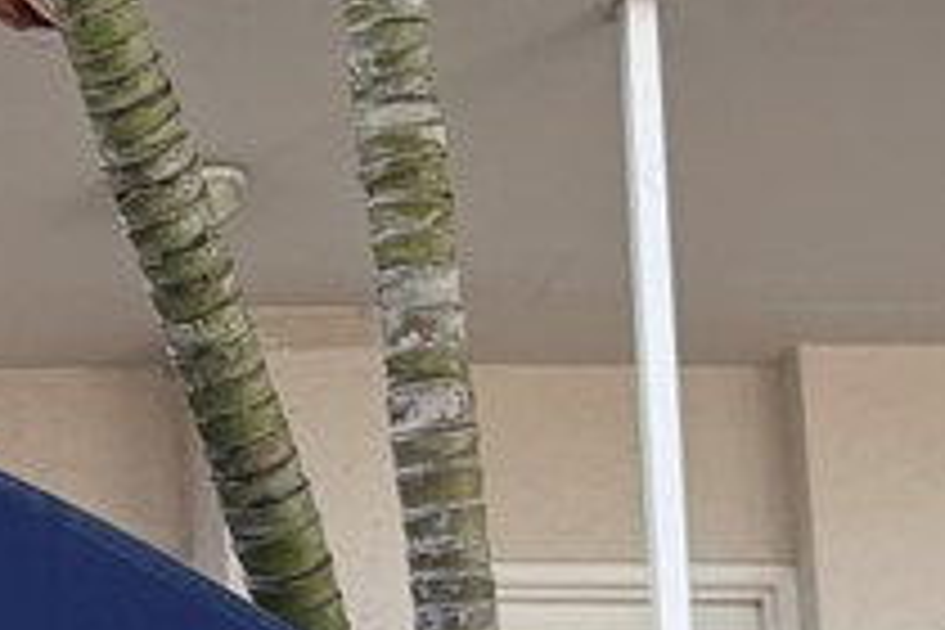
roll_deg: -0.7
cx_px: -896
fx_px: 4987
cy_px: 1035
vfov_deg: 7.1
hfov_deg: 10.1
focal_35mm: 190
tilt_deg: +12.9
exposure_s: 1/1337
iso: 80
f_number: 1.78
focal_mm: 6.76
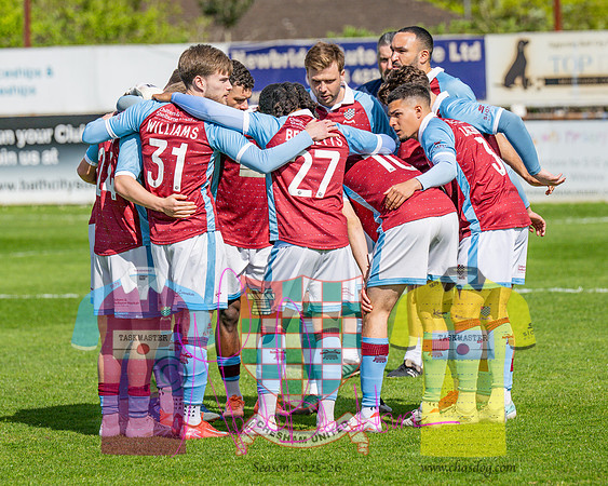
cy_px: 256
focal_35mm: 329
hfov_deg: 5.9
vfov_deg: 4.7
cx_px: 288
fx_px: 5918
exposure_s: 1/5000
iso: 200
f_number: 4
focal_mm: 185
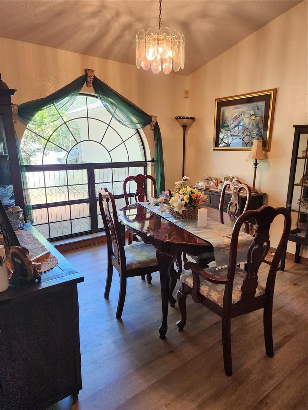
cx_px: 154
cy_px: 205
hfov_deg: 58.9
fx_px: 273
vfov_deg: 73.9
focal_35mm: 23
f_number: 1.8
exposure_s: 1/120
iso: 200
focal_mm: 6.4
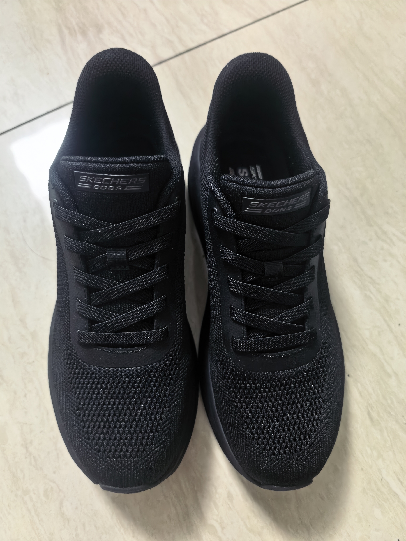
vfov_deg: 71.6
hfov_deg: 56.8
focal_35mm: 24
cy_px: 270
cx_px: 203
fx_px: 375
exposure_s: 1/33.2
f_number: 1.4
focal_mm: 5.75
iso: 250
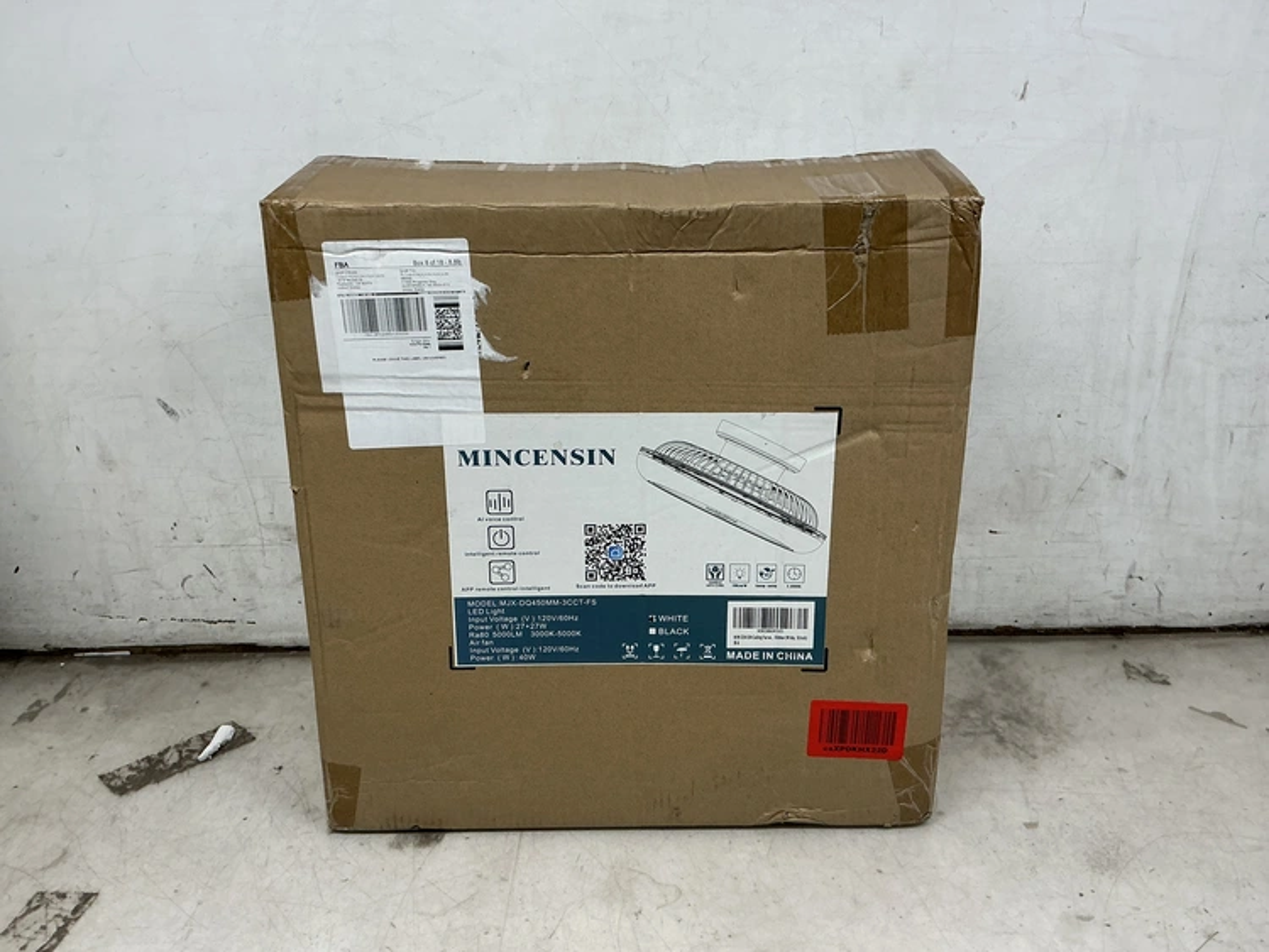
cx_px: 634
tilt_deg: -17.1
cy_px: 476
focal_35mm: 28
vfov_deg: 49.8
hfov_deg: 63.4
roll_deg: +0.3
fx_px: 1027
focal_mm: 3
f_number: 1.8
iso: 32
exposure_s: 1/120
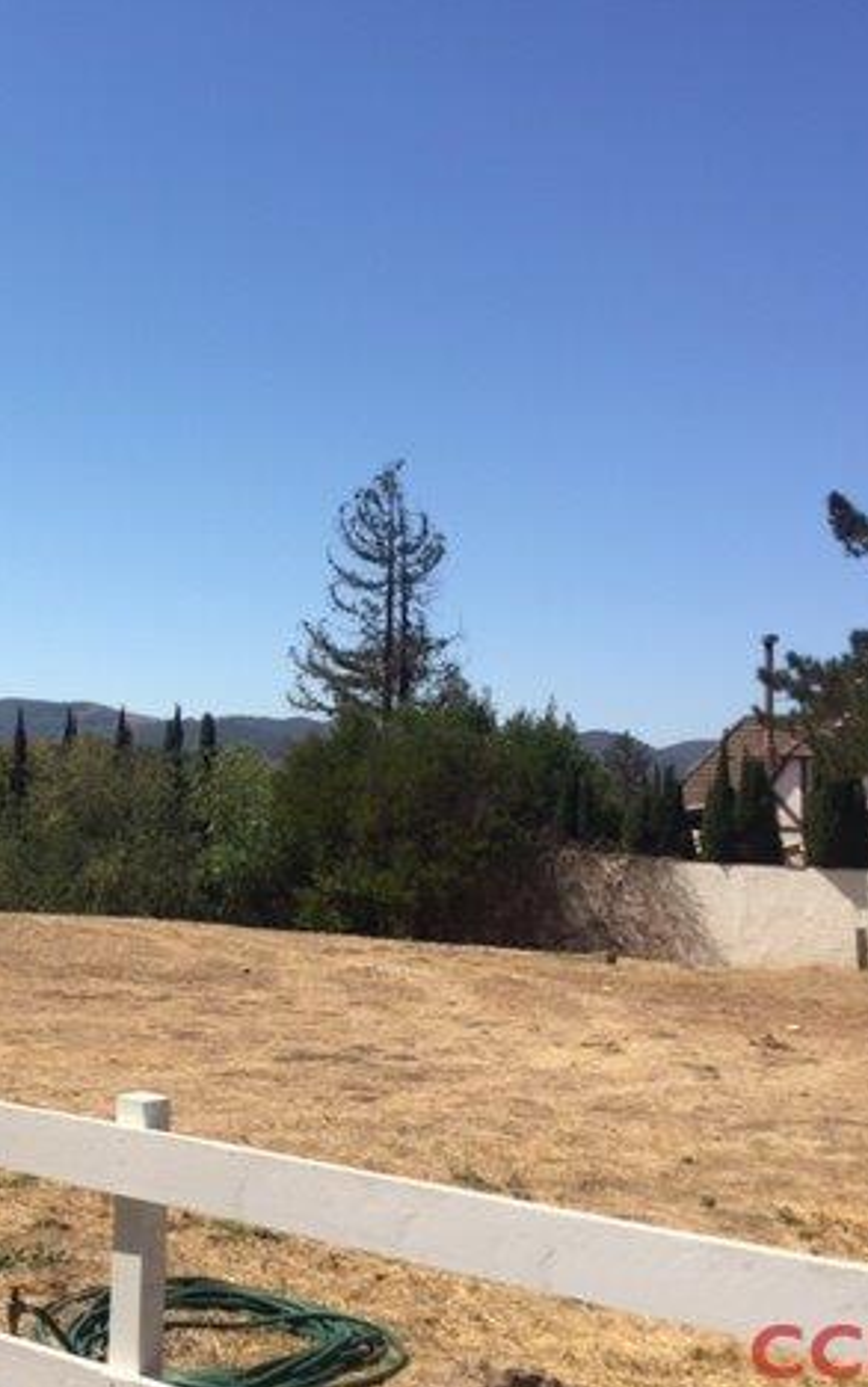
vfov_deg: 47.2
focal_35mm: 42
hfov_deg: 29.3
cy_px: 699
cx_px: 83
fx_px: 1588
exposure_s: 1/2639
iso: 32
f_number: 2.2
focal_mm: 4.15
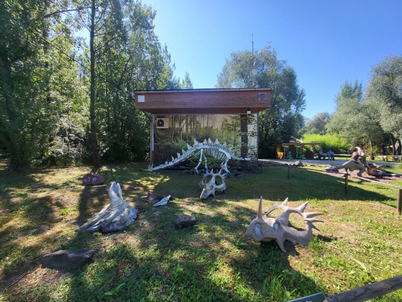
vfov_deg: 89.9
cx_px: 201
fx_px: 151
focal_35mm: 13
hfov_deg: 106.2
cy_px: 151
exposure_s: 1/409
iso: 32
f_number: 2.2
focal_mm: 1.74
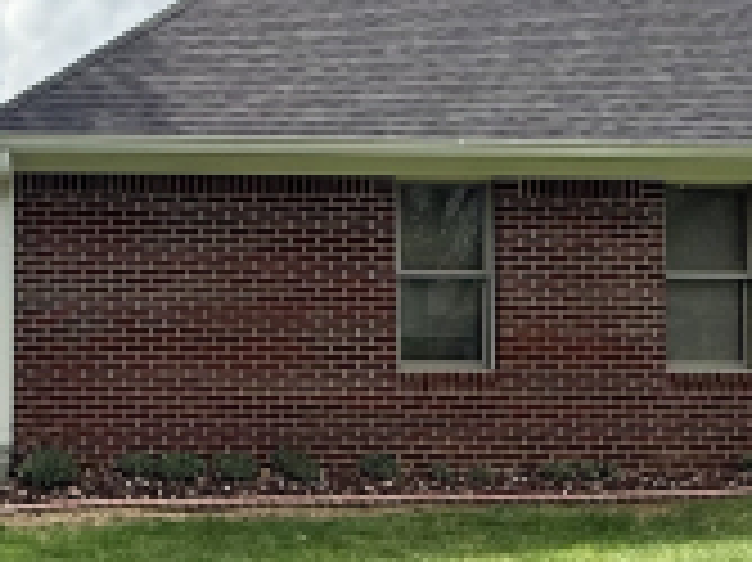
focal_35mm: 56
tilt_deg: +2.4
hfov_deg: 32.4
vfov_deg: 26.0
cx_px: 56
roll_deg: -0.3
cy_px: 351
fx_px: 1216
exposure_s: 1/1961
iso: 64
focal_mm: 2.22
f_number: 2.2
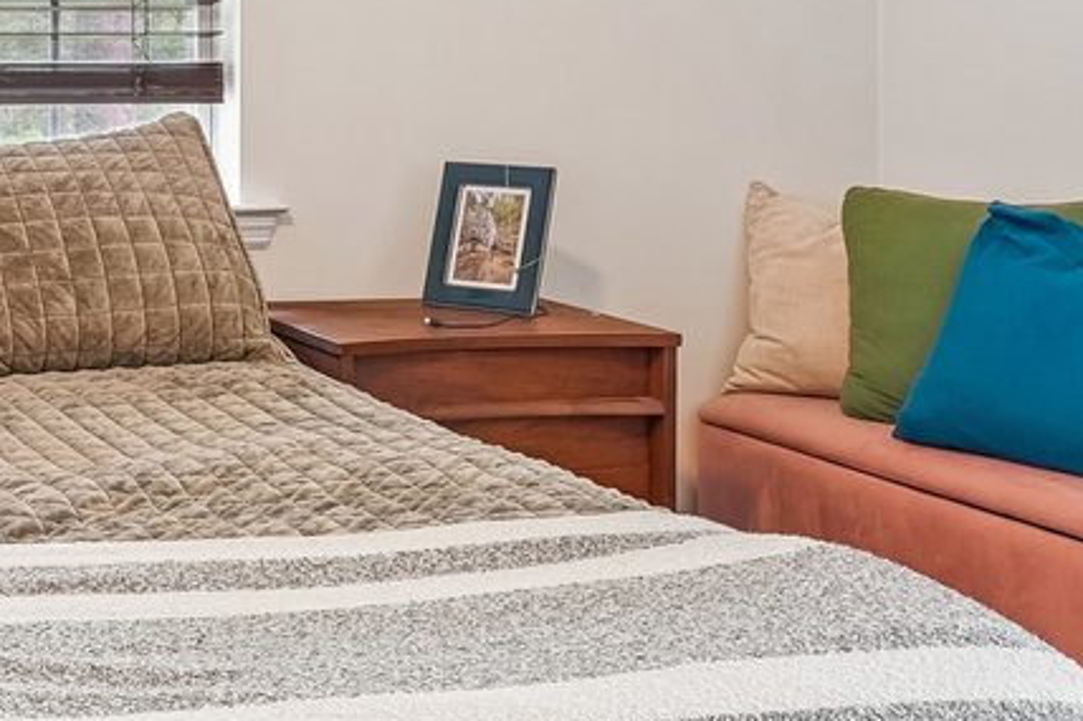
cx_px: -89
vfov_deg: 19.8
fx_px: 2015
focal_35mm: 67
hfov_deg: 27.7
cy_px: 29
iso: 400
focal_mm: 14
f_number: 8
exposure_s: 1/8
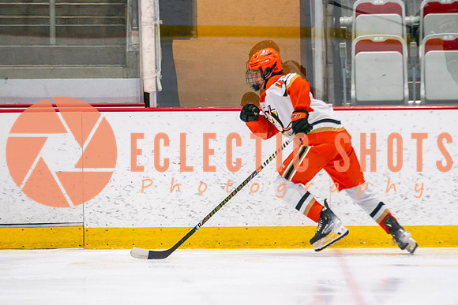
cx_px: 266
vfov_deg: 4.4
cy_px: 181
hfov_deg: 6.6
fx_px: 3984
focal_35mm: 313
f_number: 2.8
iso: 800
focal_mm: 168
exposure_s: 1/640
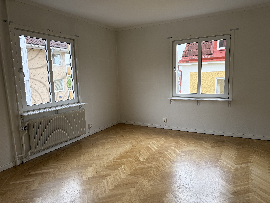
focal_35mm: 24
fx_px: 187
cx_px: 135
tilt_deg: -7.6
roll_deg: +2.0
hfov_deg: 71.6
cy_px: 102
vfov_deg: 56.8
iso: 100
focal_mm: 6.76
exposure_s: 1/307
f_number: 1.78
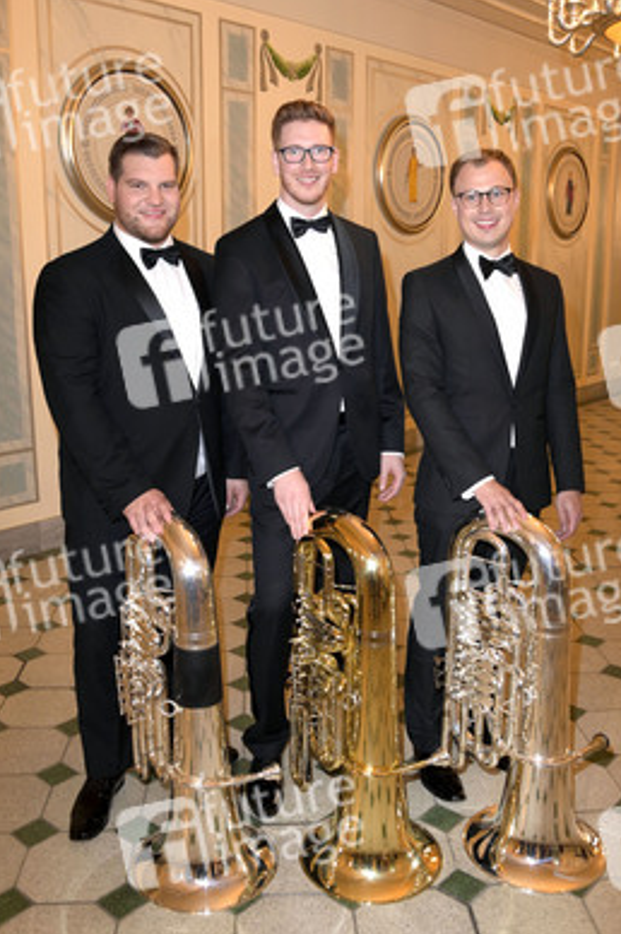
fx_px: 855
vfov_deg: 57.3
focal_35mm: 33
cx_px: 310
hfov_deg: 39.9
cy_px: 472
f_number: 5.6
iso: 3200
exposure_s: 1/50
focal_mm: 32
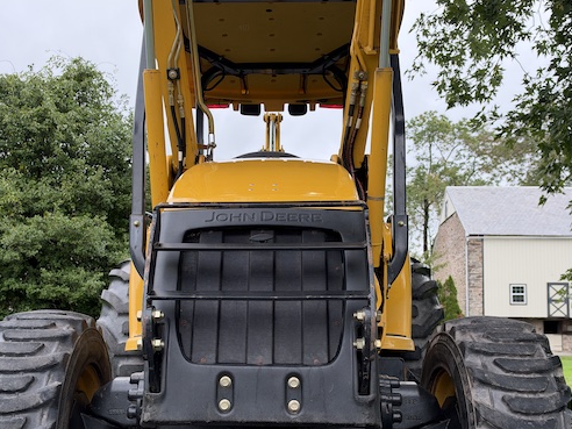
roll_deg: -2.0
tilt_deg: +5.5
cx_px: 266
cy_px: 284
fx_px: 644
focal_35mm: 39
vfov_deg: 36.5
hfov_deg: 47.8
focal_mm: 6.93
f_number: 1.8
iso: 100
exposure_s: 1/699
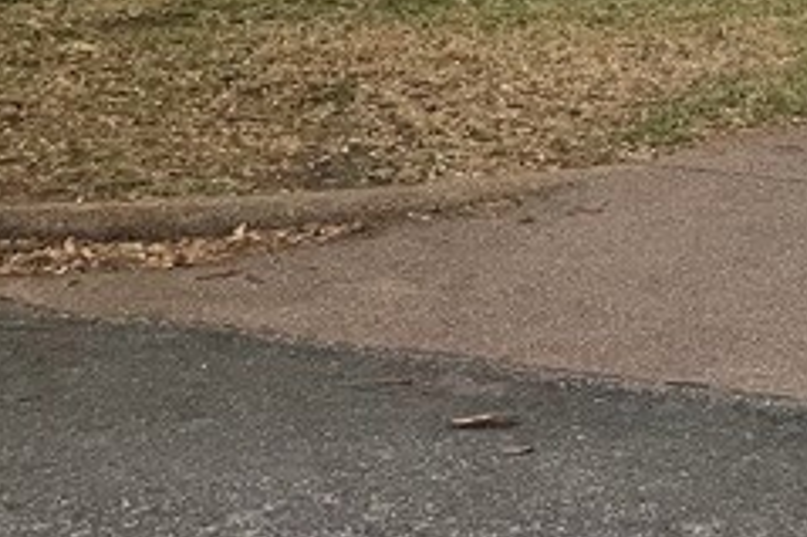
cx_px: 831
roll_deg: -0.3
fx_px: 2598
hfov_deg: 17.2
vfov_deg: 11.3
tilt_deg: -0.9
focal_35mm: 116
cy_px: -263
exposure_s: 1/60
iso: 320
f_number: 1.6
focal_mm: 4.2
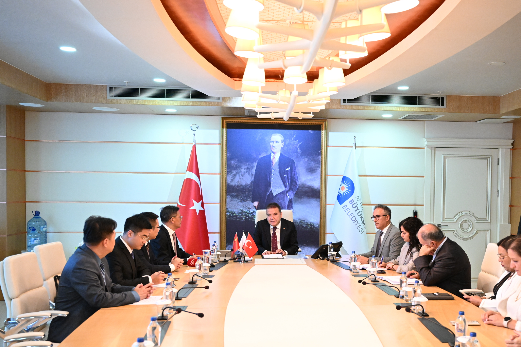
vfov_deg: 33.6
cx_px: 320
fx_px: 574
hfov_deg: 48.5
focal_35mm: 40
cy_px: 208
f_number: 3.5
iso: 6400
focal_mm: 31.5
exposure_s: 1/320
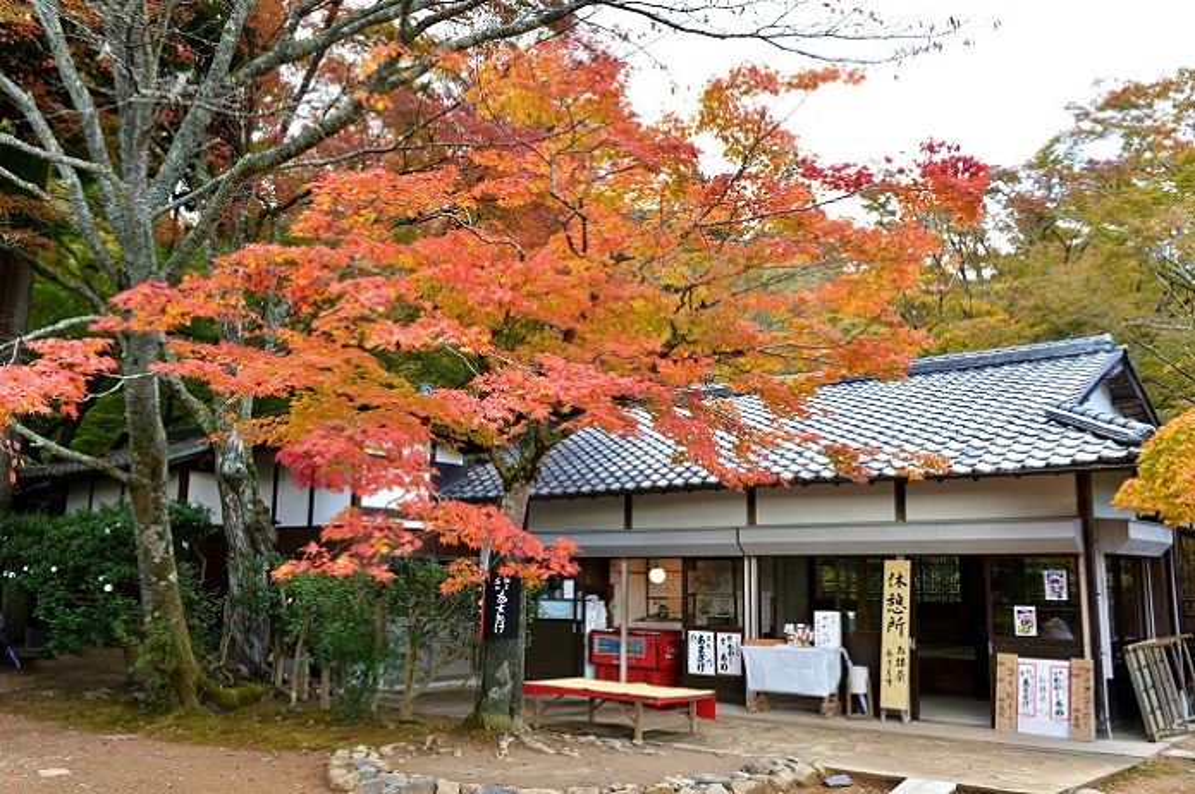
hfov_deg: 58.8
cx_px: 598
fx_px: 1061
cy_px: 397
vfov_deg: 41.0
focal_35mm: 32
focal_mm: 32
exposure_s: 1/125
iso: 400
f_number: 5.6
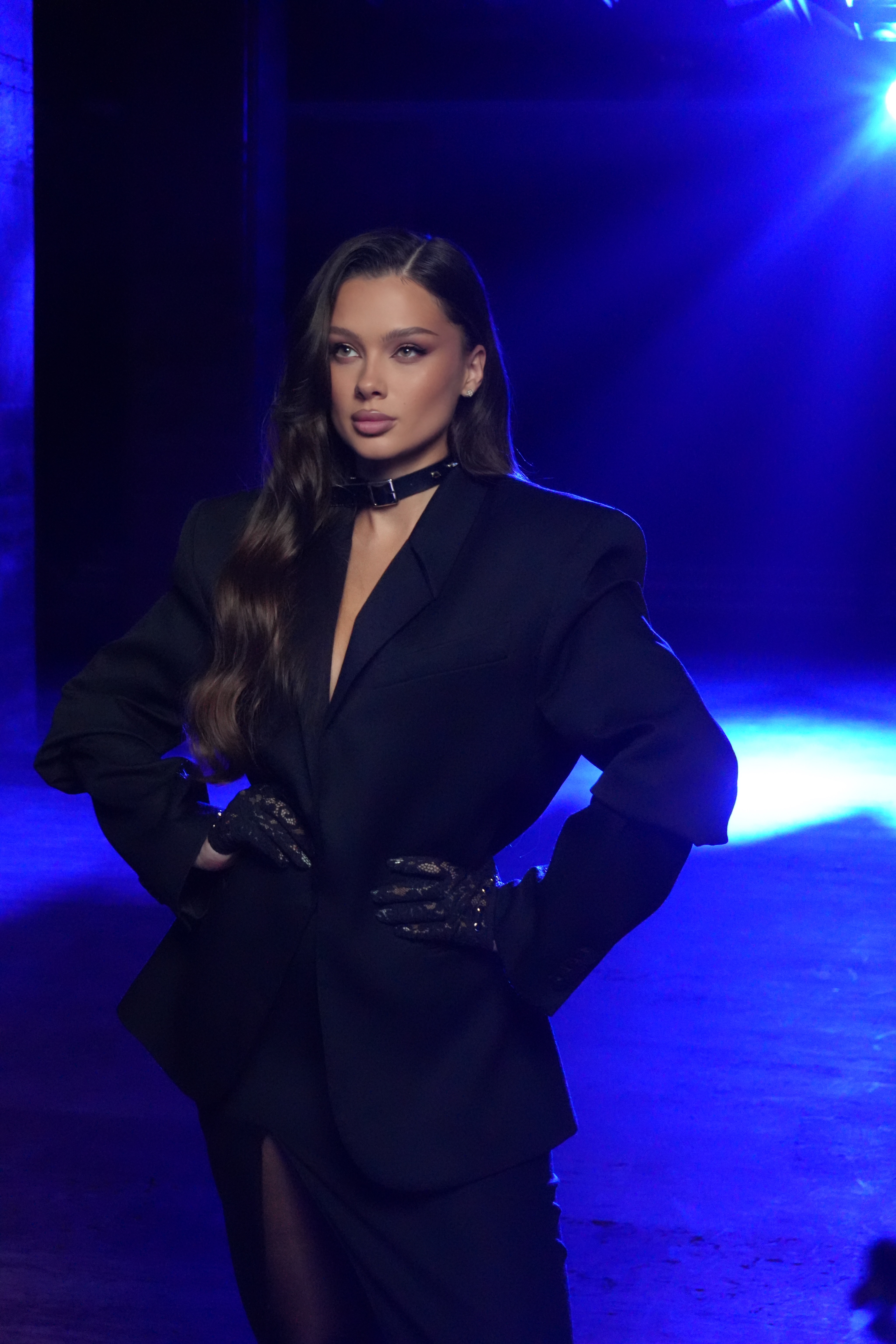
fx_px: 2408
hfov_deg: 21.1
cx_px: 448
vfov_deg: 31.2
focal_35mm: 64
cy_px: 672
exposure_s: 1/20
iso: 6400
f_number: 5.6
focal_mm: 43
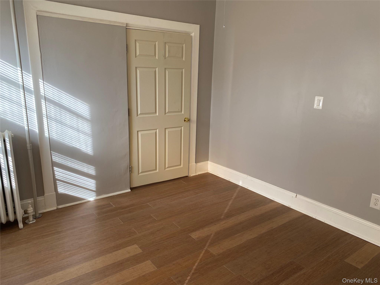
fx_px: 285
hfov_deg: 67.3
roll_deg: -0.8
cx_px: 190
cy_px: 142
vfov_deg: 53.1
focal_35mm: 26
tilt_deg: -13.5
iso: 32
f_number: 1.8
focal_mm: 4.25
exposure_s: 1/132
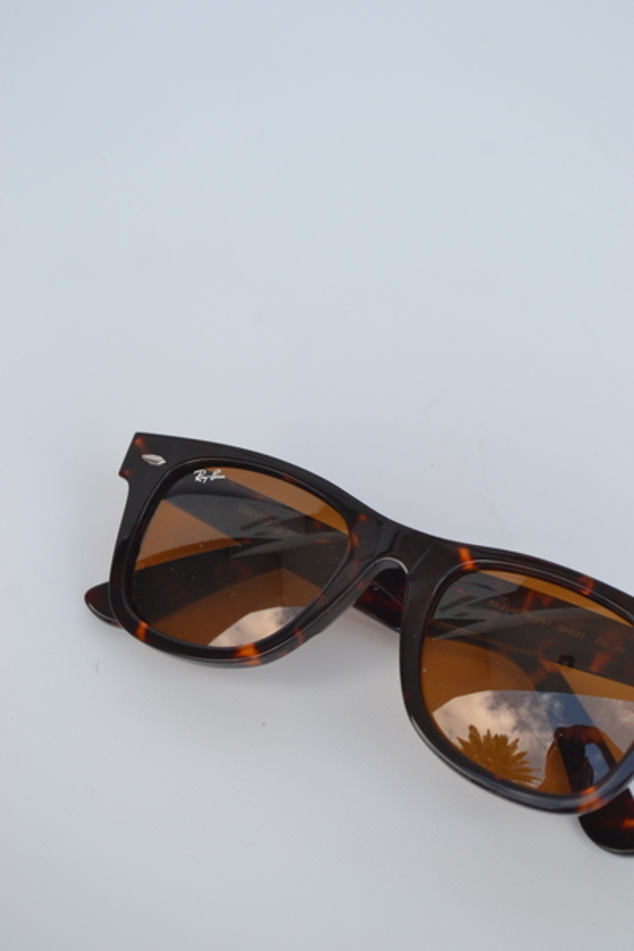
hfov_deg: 17.5
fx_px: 2060
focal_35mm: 78
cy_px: 476
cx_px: 317
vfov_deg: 26.0
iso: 360
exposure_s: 1/125
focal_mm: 52
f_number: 8
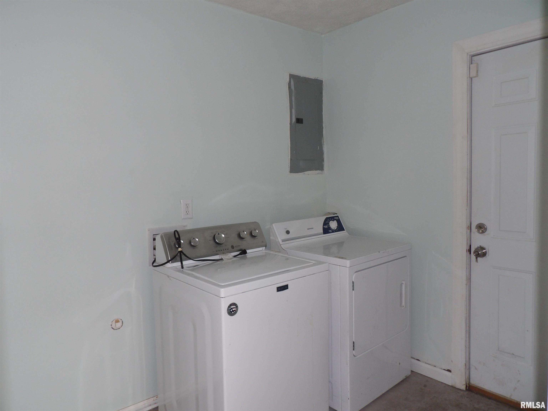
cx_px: 274
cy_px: 206
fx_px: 380
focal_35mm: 24
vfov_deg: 56.8
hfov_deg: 71.6
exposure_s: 1/33
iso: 200
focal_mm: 4.3
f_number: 3.2
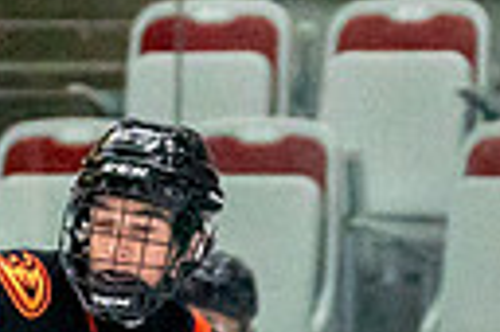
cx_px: 9
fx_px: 12956
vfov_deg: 1.5
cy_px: 1076
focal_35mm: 934
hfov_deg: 2.2
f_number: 2.8
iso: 3200
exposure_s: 1/1250
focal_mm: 107
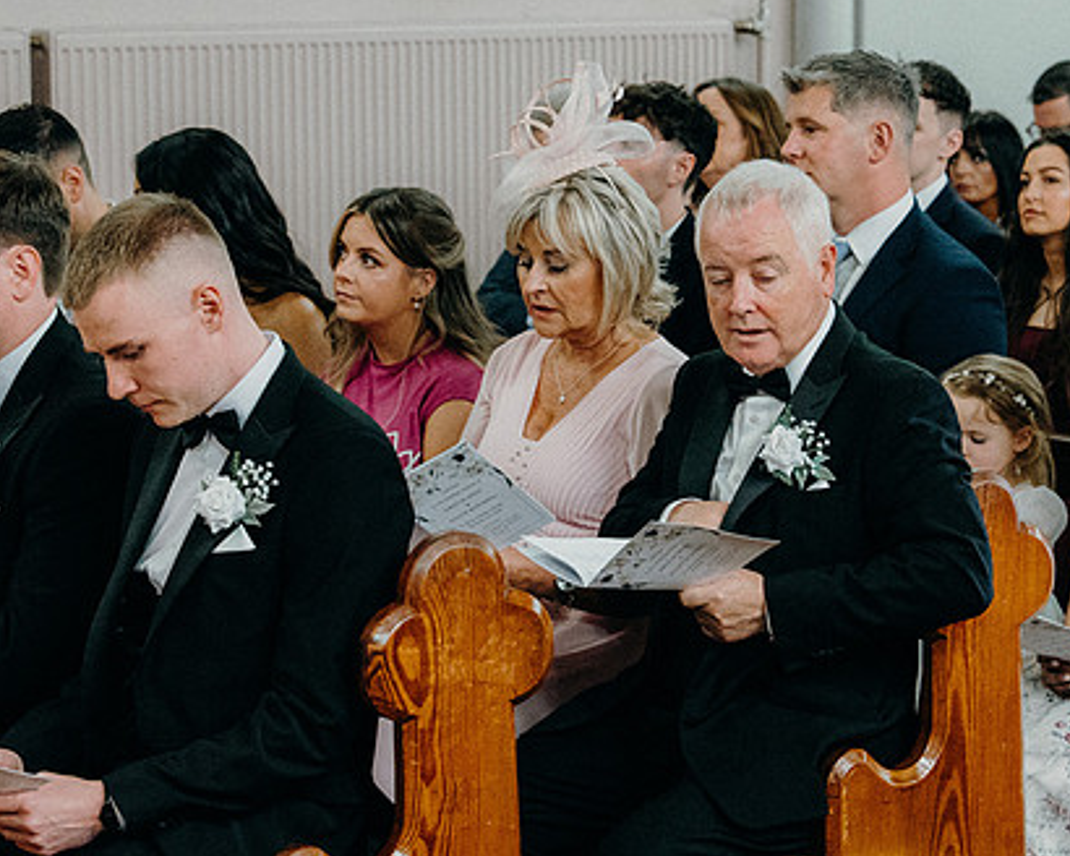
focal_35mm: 105
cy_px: 442
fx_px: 3325
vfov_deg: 14.7
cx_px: 754
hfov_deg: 18.2
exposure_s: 1/160
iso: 5000
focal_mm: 53
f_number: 3.5
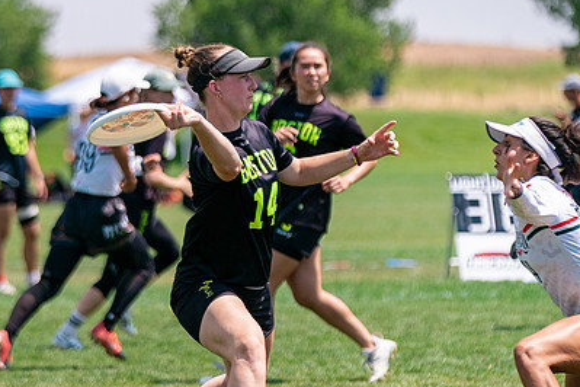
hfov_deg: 5.8
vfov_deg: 3.9
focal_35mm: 353
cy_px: 245
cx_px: 187
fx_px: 5687
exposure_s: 1/8000
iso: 500
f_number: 3.2
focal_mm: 159
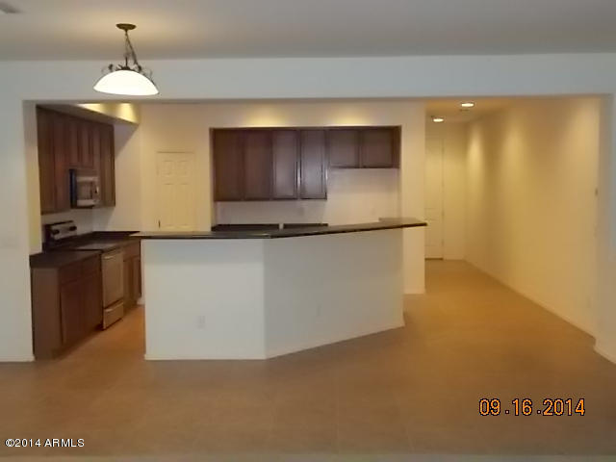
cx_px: 308
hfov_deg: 47.9
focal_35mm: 39
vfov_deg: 36.8
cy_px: 231
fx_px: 694
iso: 800
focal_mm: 6.9
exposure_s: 1/30
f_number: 3.9
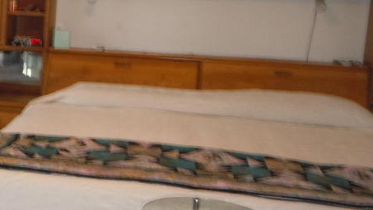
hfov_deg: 28.0
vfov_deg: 17.5
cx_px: -31
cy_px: 118
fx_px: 683
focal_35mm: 69
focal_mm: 5
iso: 250
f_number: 3.7
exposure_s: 1/25
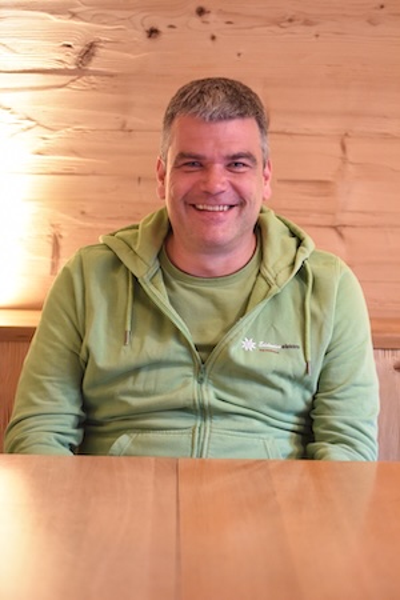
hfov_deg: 13.0
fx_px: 1750
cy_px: 300
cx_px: 200
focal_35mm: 105
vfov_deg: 19.5
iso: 8000
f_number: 4
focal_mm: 105
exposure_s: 1/100
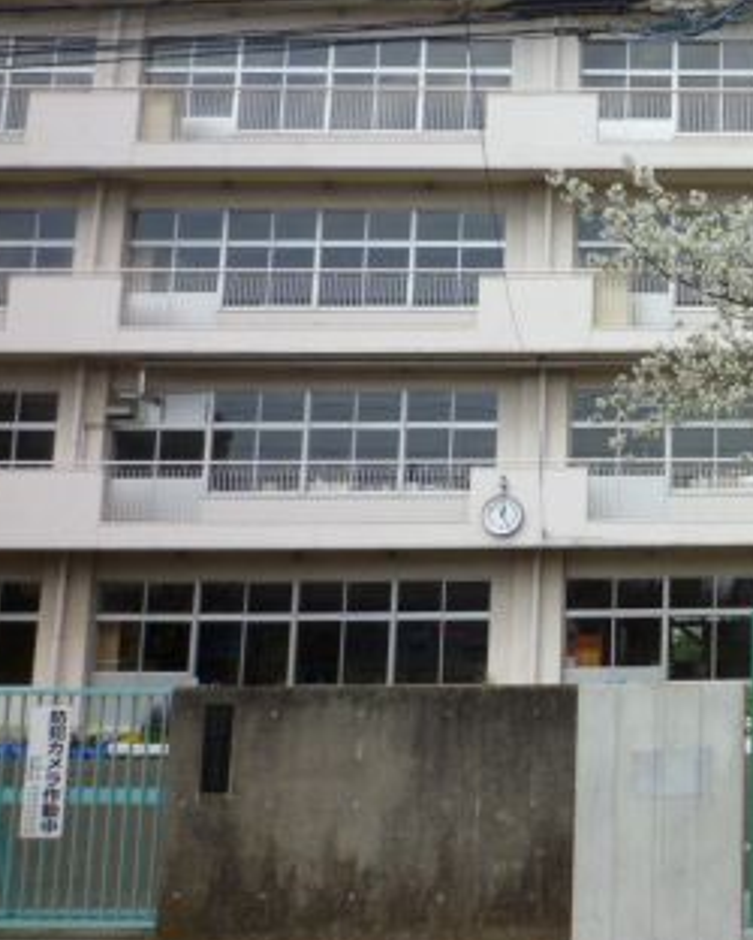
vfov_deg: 37.3
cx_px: 916
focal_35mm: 50
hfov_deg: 26.7
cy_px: 407
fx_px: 1392
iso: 80
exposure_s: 1/640
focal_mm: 4.4
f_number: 4
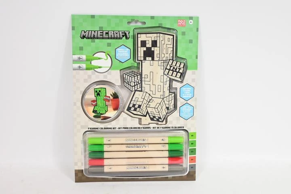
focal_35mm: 45
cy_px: 97
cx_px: 146
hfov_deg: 43.6
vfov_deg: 29.9
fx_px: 364
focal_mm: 30
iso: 500
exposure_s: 1/125
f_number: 4.8
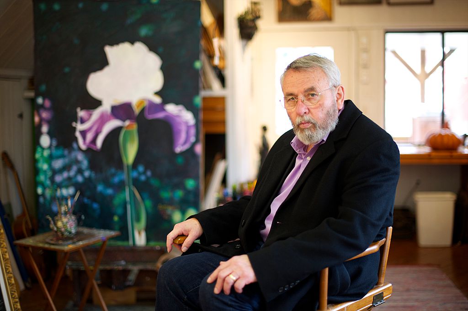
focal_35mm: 50
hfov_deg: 39.6
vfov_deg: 26.9
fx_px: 649
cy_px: 156
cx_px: 234
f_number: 1.4
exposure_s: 1/100
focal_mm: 50
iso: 800
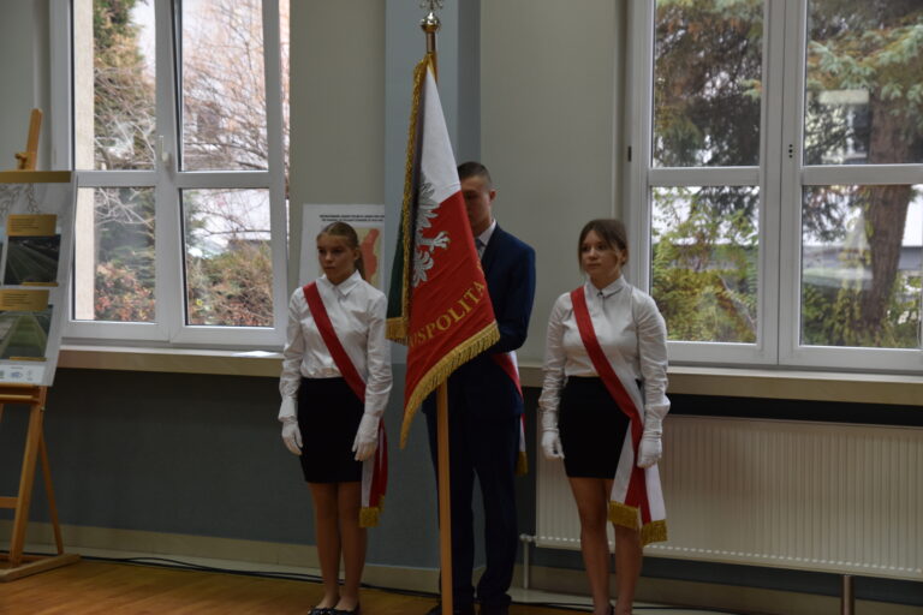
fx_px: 1231
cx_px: 462
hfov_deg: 41.1
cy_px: 308
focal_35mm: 48
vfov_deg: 28.1
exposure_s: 1/60
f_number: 4
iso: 450
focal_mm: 32
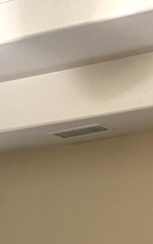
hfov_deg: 10.9
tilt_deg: -1.4
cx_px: 101
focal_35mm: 120
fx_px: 799
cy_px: 338
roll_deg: +0.6
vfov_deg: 16.2
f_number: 1.78
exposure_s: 1/60
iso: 250
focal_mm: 6.76
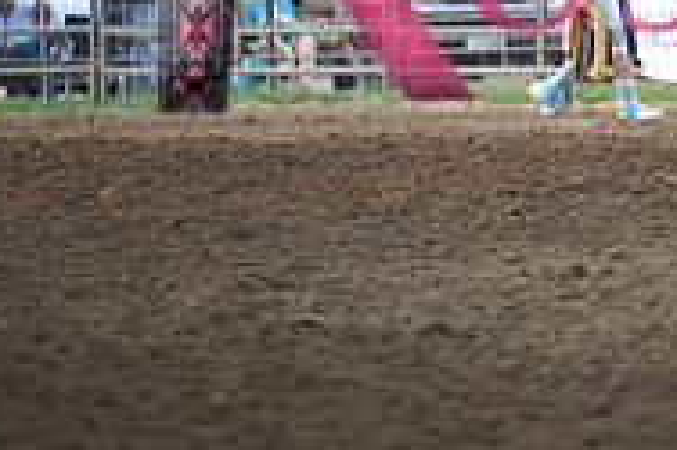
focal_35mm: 618
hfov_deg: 3.3
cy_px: -149
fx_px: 11611
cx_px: 821
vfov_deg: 2.2
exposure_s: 1/1600
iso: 1250
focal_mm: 200
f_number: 2.8
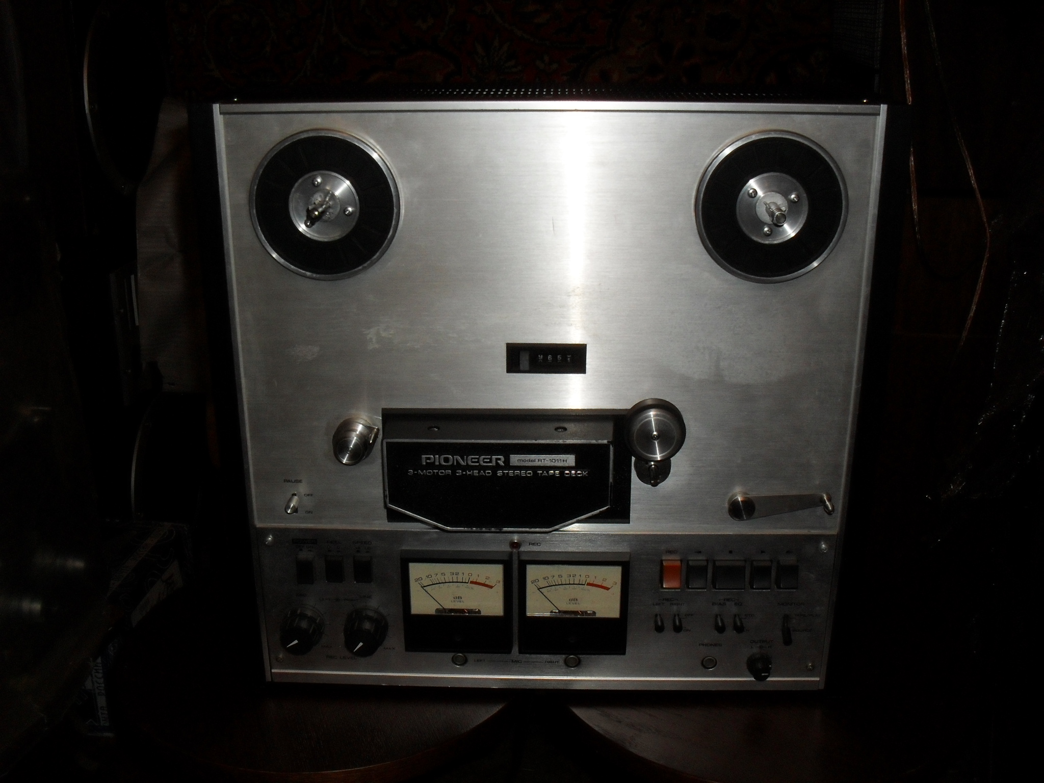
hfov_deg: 52.6
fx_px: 1056
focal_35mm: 35
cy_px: 392
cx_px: 522
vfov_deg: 40.7
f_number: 3.2
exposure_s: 1/45
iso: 200
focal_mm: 6.3
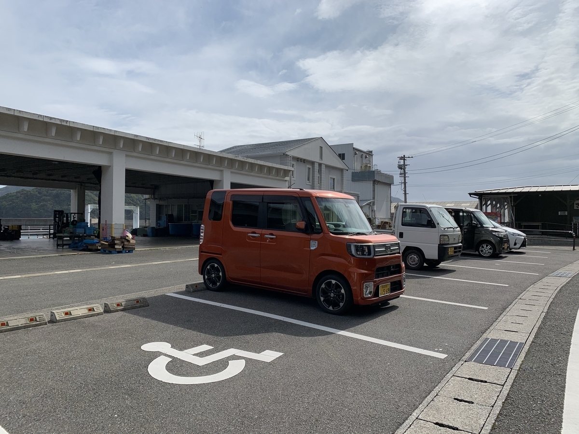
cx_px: 290
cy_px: 217
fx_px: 435
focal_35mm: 26
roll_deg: +1.0
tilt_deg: +4.7
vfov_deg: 53.1
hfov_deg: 67.3
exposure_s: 1/5128
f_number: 1.8
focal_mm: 4.25
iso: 25
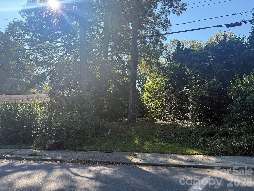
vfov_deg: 56.8
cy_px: 96
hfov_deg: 71.6
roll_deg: -0.3
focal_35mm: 24
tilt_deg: +6.9
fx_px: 176
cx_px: 127
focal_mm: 6.76
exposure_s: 1/1618
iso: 100
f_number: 1.78
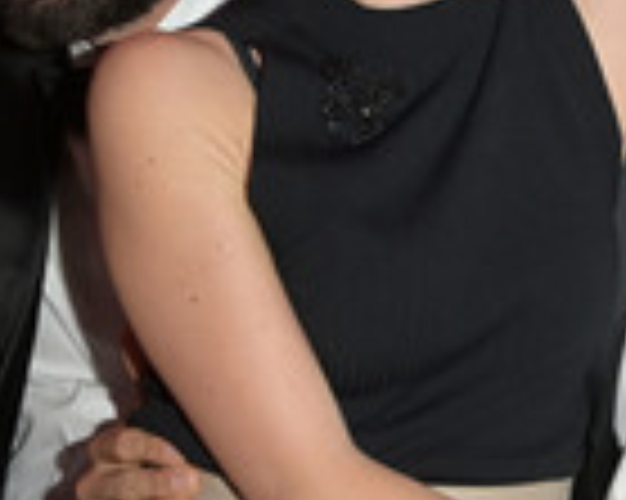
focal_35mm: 116
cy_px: 113
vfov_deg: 13.2
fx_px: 2148
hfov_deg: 15.7
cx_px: 831
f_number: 5
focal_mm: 38
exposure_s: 1/100
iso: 2500
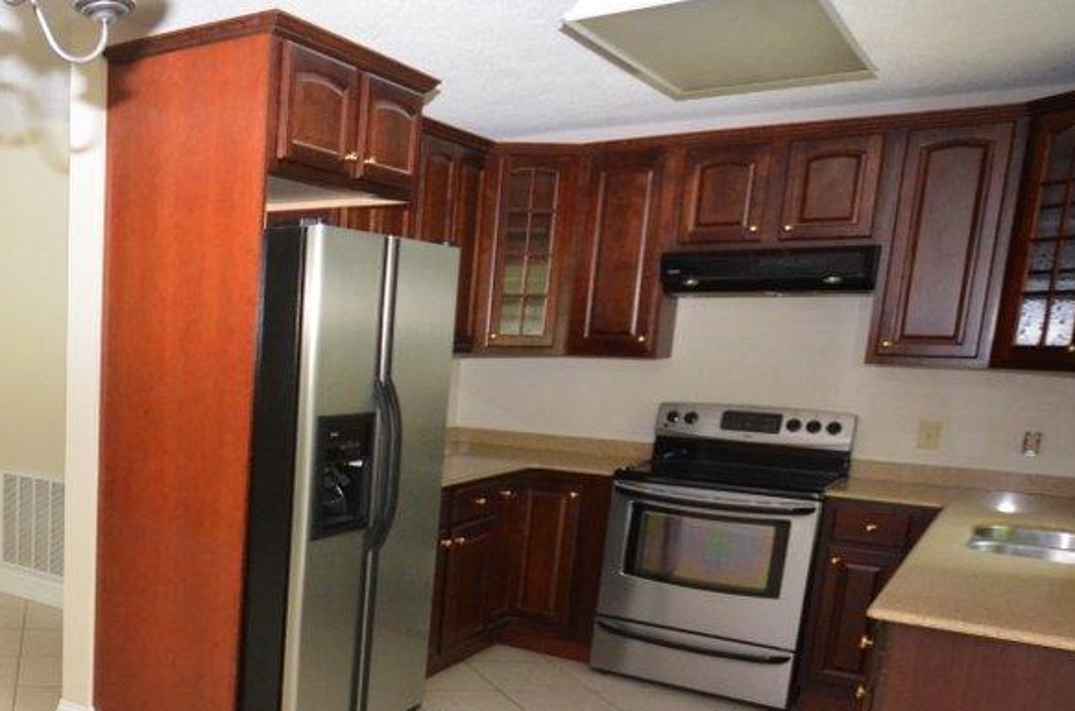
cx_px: 63
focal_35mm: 34
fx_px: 1014
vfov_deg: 37.6
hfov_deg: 48.5
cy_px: 542
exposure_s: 1/60
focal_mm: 11
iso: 2200
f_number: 4
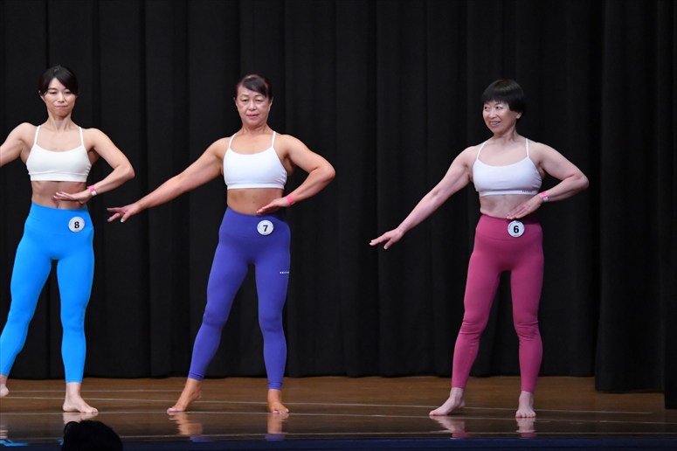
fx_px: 4079
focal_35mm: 217
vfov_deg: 6.3
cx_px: 338
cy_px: 226
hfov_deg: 9.5
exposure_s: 1/400
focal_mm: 145
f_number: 5.6
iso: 6400
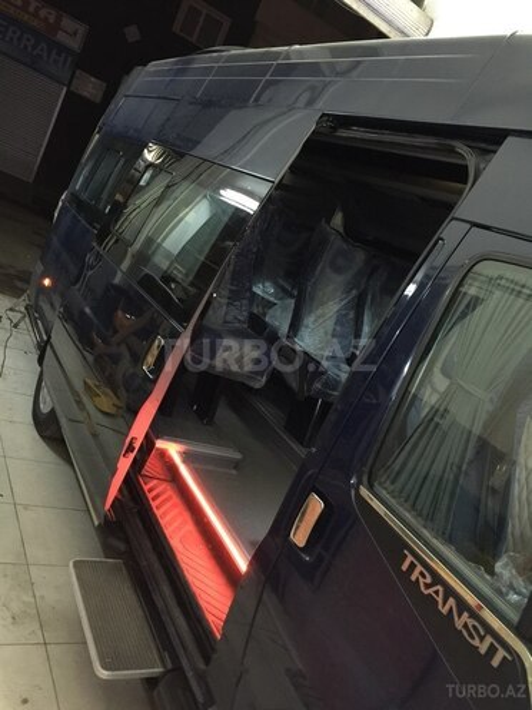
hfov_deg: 48.2
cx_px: 266
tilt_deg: -9.8
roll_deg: -24.2
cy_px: 355
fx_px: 594
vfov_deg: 61.7
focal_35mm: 29
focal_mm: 4.15
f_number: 2.2
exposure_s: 1/4
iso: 125
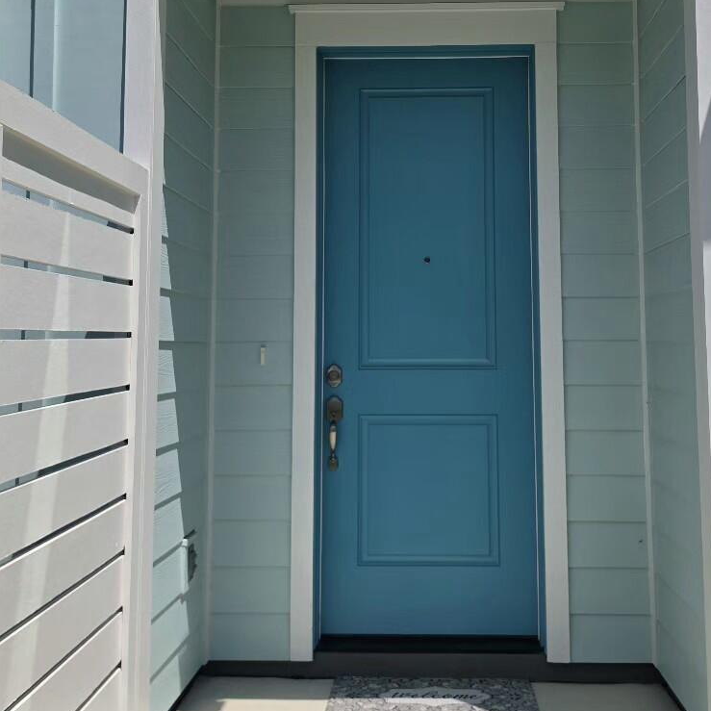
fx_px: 1022
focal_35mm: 44
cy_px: 256
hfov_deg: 38.3
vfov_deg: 38.0
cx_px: 392
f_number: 1.4
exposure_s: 1/10000
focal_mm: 6.5
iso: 32
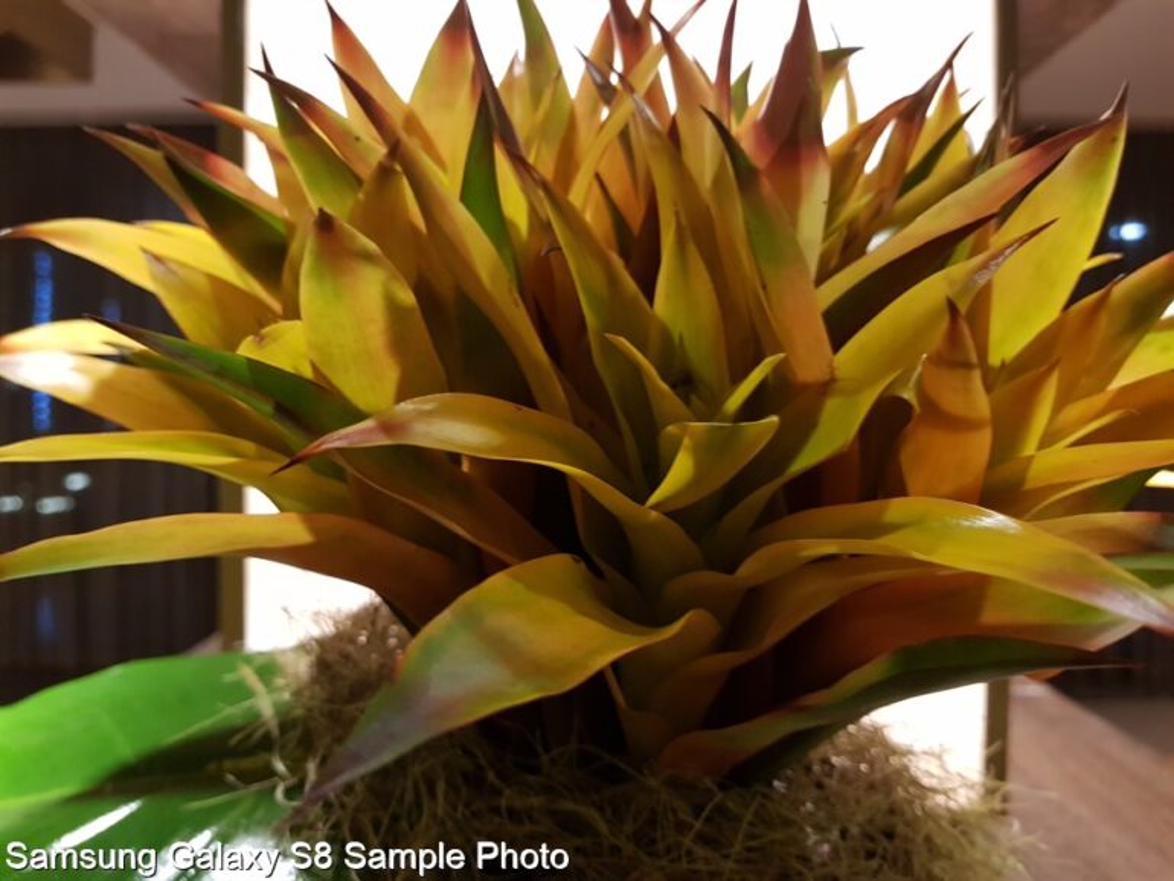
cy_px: 440
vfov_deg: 53.1
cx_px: 587
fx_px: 882
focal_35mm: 26
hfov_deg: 67.3
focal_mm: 4.2
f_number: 1.7
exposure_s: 1/17
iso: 200
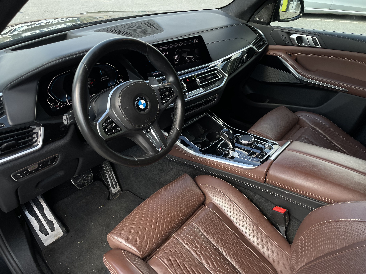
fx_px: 275
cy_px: 137
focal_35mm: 26
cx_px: 183
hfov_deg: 67.3
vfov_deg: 53.1
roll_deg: -1.3
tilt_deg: -34.9
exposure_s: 1/347
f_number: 1.6
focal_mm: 4.2
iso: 50
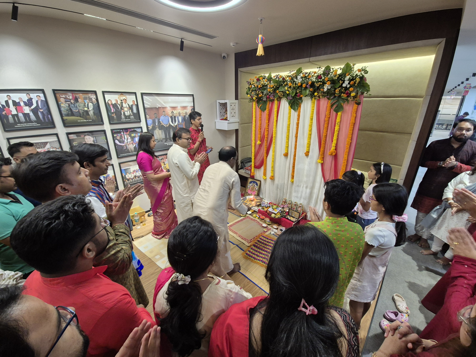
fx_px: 179
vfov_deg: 89.9
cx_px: 238
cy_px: 178
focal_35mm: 13
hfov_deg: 106.2
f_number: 2.2
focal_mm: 2.2
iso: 320
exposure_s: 1/50
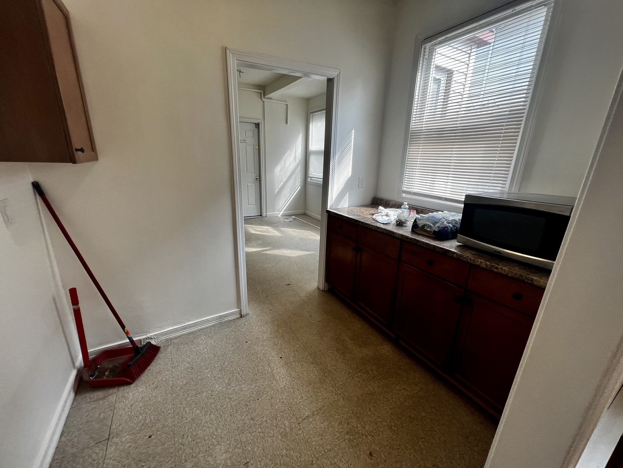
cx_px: 312
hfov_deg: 106.2
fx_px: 234
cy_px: 234
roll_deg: -1.4
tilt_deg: -16.1
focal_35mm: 13
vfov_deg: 89.9
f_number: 1.8
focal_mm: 1.57
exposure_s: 1/120
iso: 40
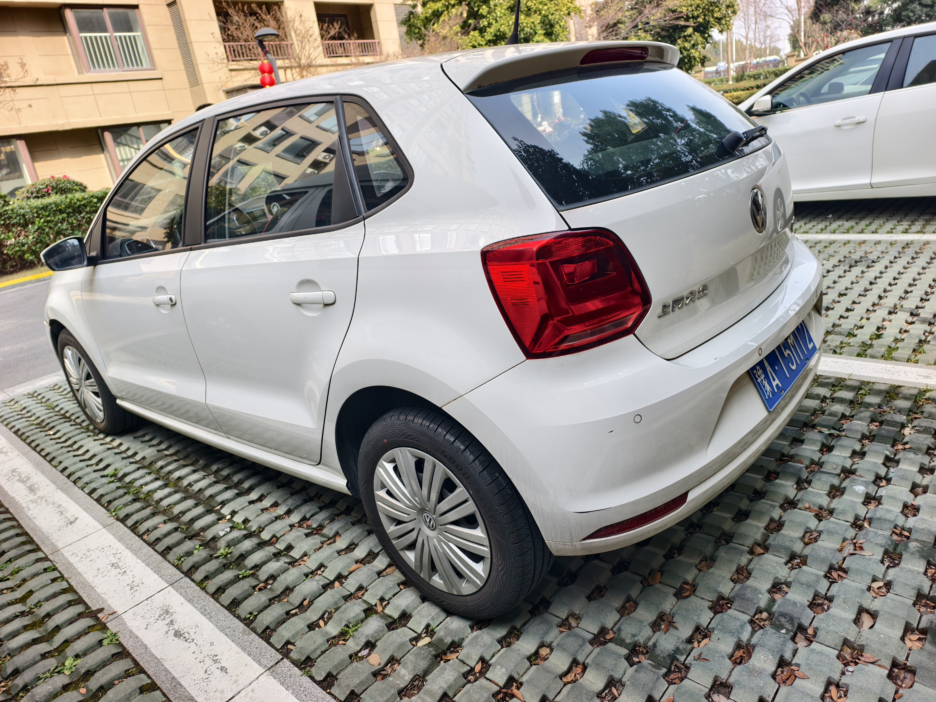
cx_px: 468
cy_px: 351
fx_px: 622
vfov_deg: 58.9
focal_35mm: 23
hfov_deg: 73.9
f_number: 1.57
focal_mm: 6.54
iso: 72
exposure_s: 1/518
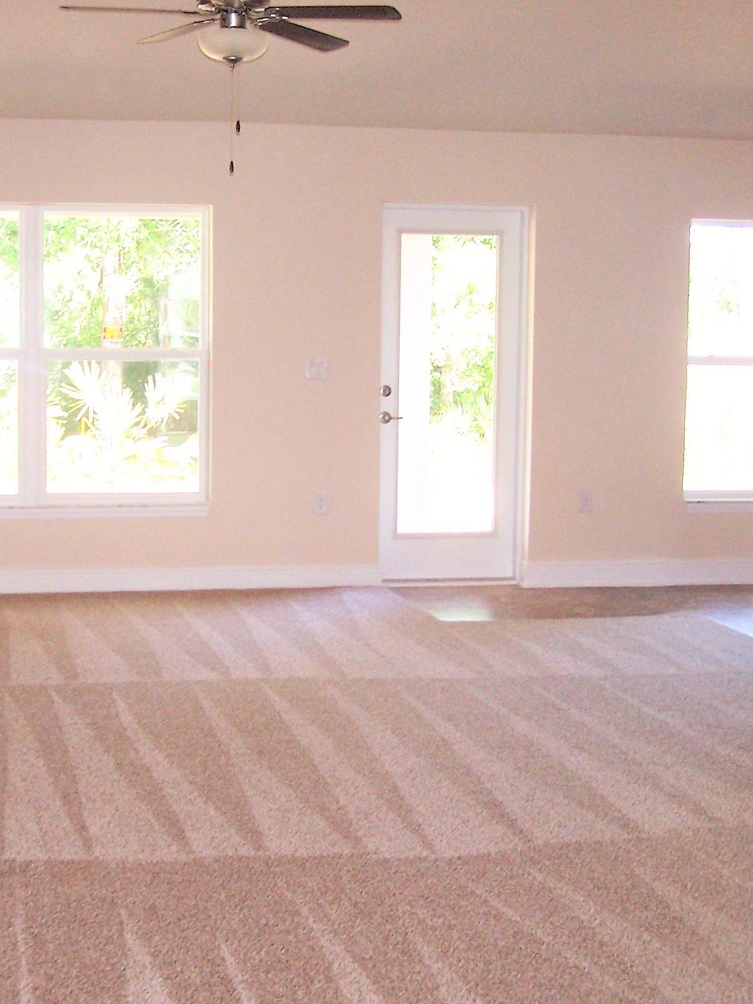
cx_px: 230
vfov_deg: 31.7
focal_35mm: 61
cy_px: 485
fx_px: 1769
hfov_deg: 23.9
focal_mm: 6.3
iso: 140
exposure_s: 1/60
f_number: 2.8
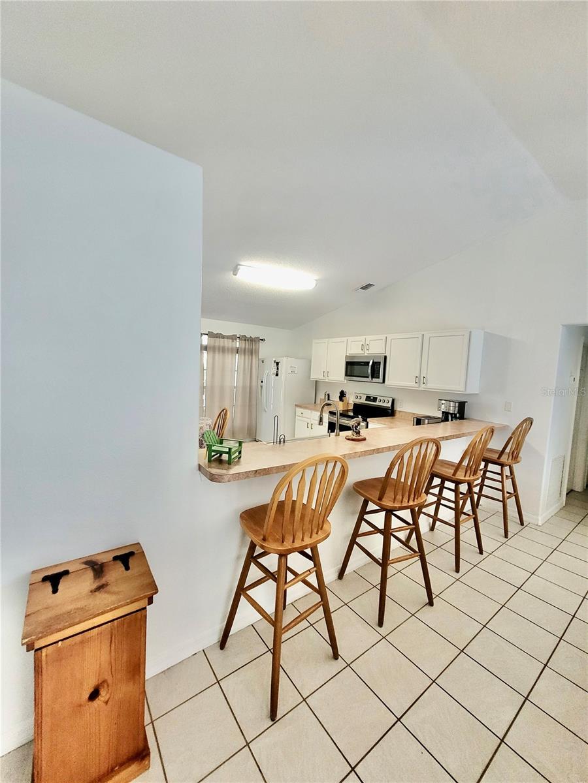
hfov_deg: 89.9
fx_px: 294
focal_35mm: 13
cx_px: 294
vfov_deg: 106.2
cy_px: 392
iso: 200
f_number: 2.2
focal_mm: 1.74
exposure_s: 1/60
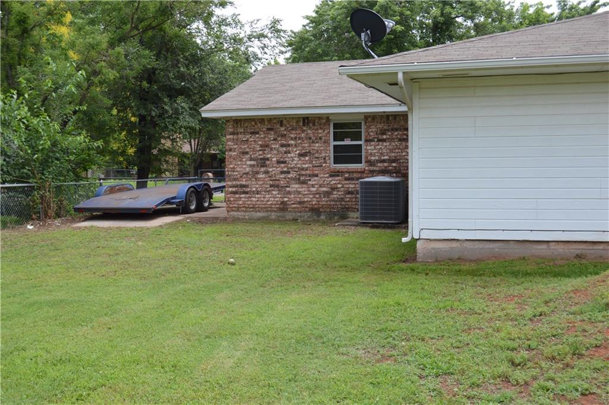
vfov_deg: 31.8
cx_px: 304
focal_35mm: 42
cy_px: 202
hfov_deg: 46.5
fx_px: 710
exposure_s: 1/160
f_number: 6.3
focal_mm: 28
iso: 100
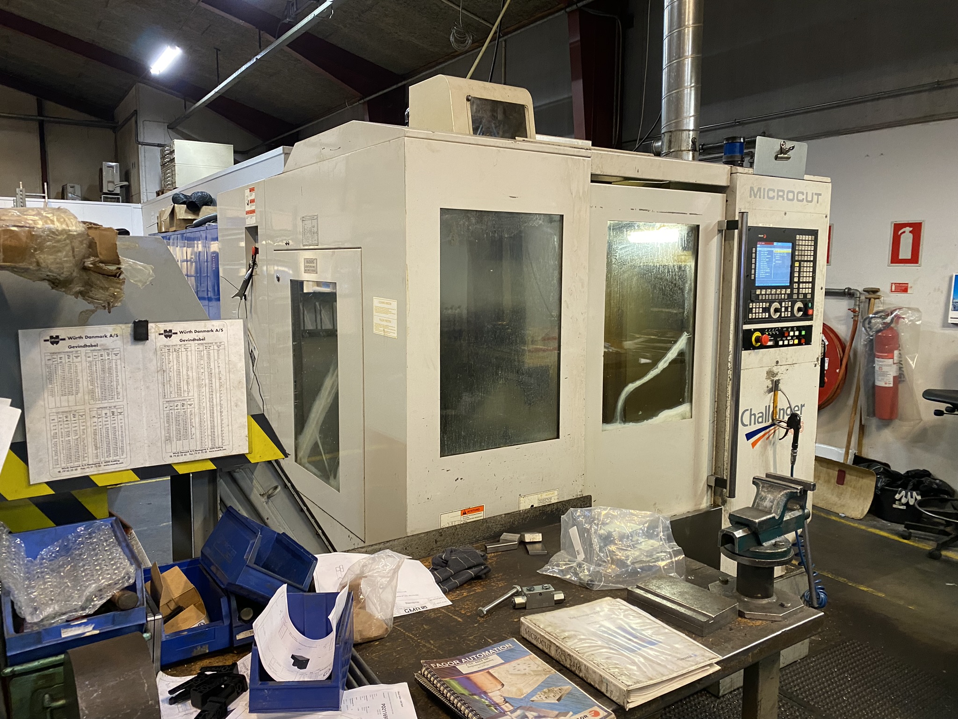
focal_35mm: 26
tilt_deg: -6.1
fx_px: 720
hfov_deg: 67.3
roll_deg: -0.4
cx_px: 479
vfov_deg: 53.1
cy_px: 360
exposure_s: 1/50
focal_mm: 4.25
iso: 200
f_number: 1.8
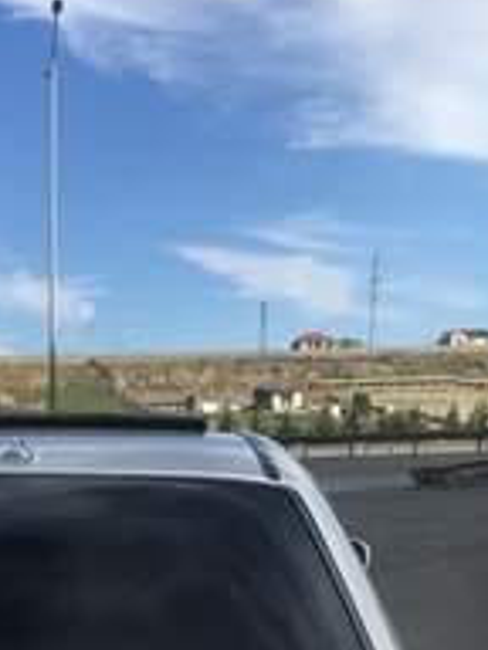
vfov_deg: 23.6
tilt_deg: -11.8
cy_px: 789
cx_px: -34
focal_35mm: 75
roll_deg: +0.1
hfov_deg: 18.9
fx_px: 1410
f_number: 2.2
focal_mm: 4.15
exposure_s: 1/2137
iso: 25
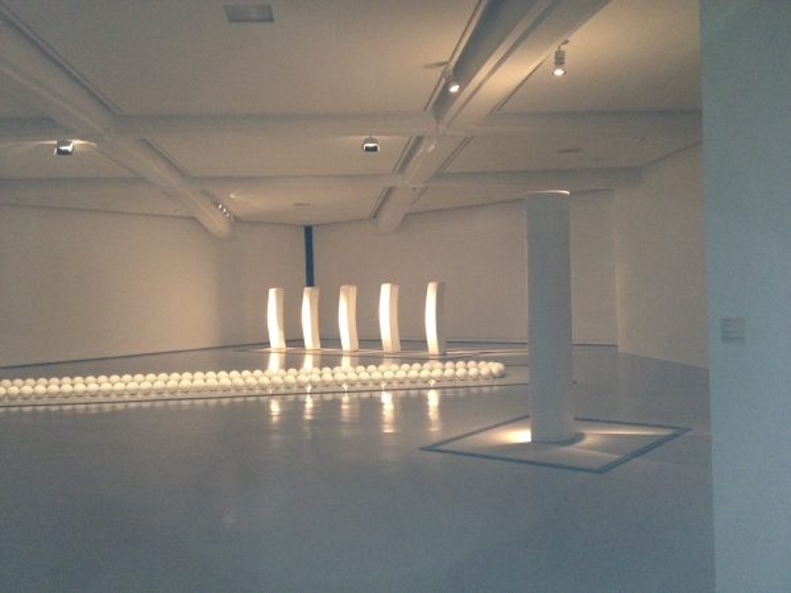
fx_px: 800
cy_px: 296
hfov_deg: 52.6
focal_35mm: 35
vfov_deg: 40.7
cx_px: 396
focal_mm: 4.28
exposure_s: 1/17
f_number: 2.4
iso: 320
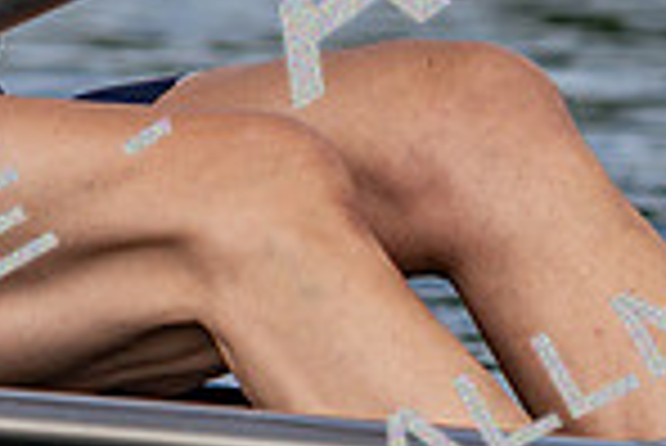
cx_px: -117
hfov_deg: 2.6
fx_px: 14481
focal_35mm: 782
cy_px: -318
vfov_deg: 1.8
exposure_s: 1/1600
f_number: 5.6
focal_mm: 200
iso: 320
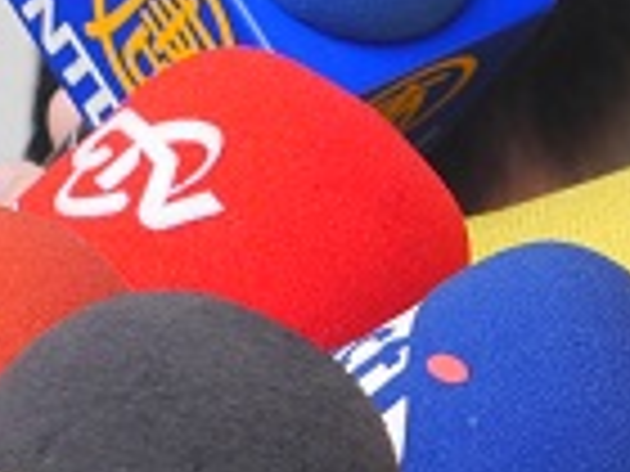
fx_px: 7735
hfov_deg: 4.6
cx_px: 972
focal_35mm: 425
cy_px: -353
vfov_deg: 3.5
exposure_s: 1/25
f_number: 6.3
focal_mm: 35
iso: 200
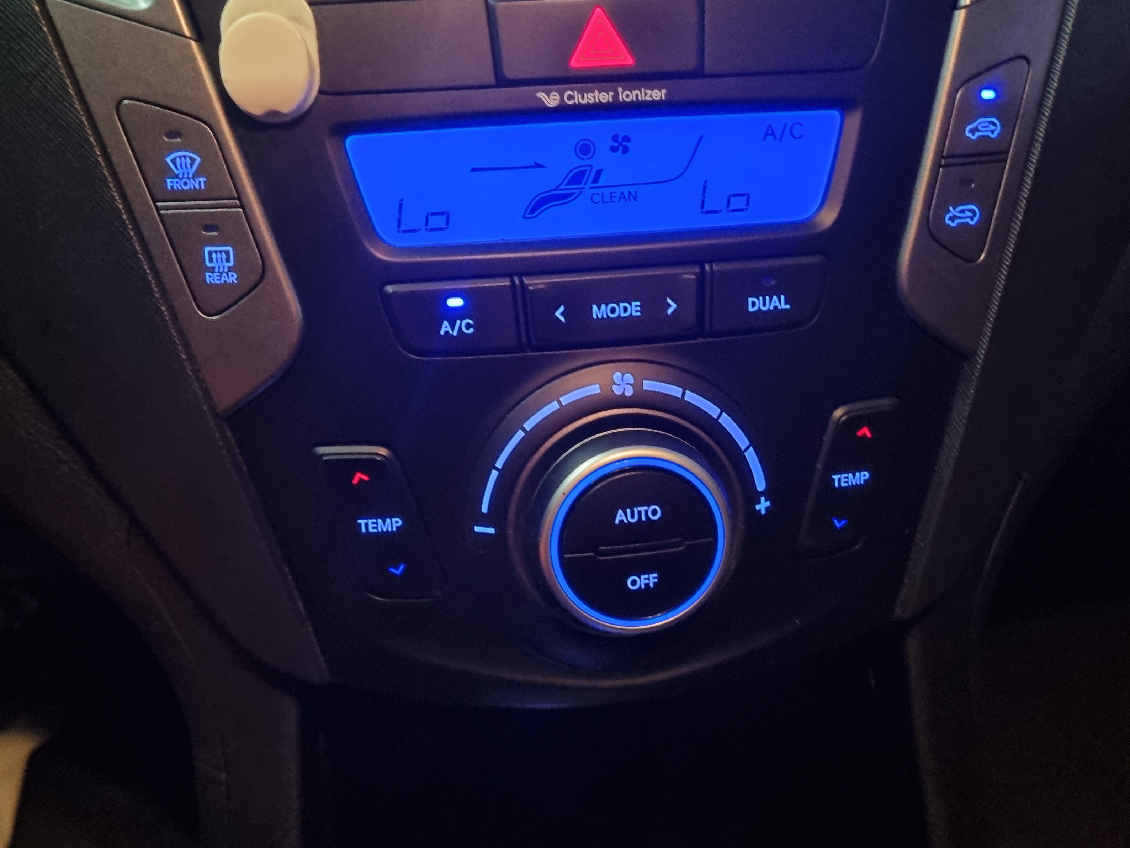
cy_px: 365
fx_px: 1077
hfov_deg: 55.3
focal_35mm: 33
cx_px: 545
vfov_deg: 42.8
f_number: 1.8
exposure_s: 1/24
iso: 800
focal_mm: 5.4
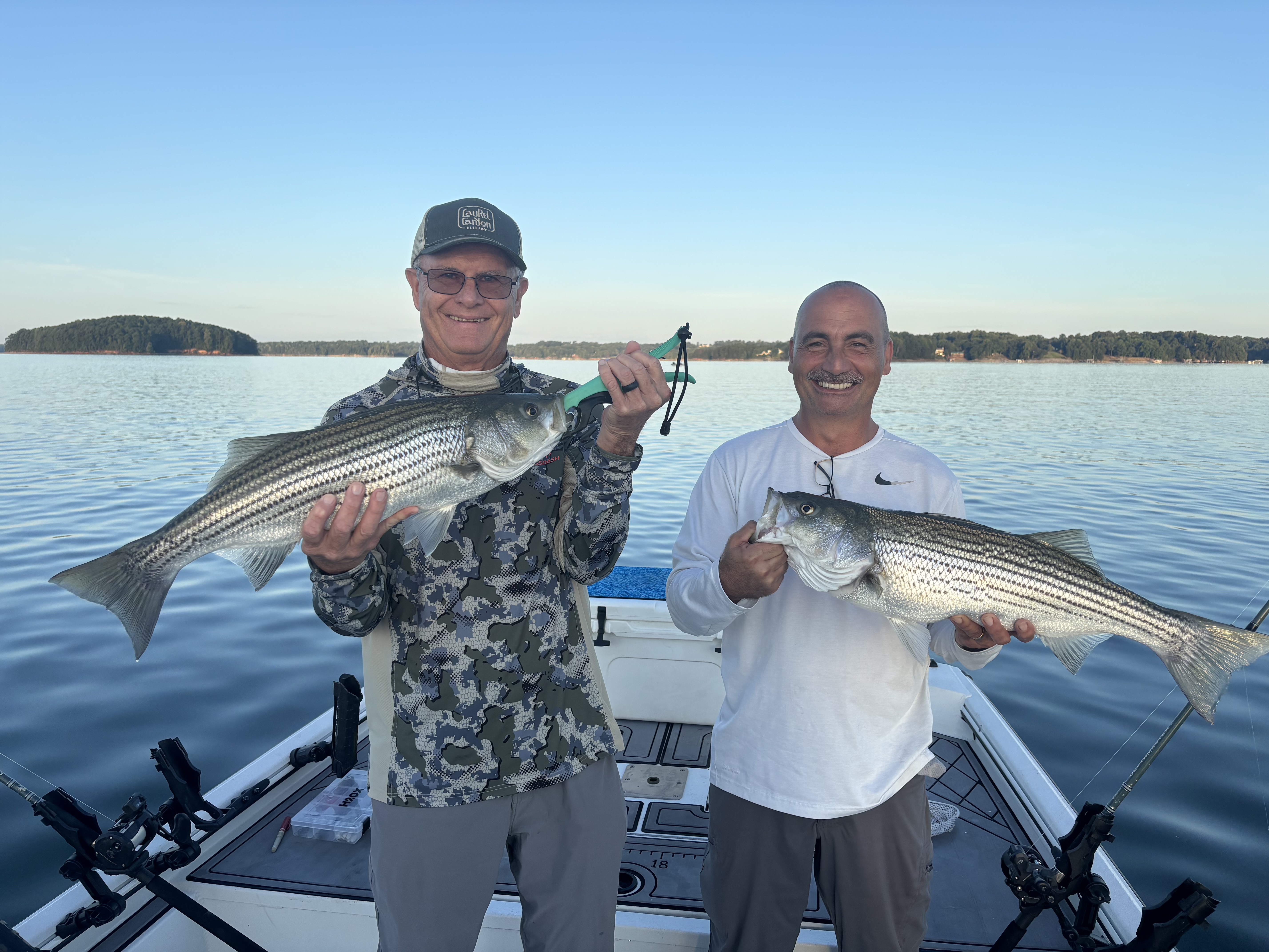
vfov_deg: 53.1
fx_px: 953
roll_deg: -0.1
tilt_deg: -6.5
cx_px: 634
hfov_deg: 67.3
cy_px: 476
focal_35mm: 26
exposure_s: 1/1164
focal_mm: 5.96
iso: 50
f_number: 1.6
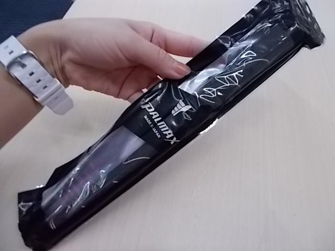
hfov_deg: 67.3
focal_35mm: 26
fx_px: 252
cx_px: 168
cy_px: 126
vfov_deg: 53.1
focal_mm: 4.6
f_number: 3.2
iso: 400
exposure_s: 1/200
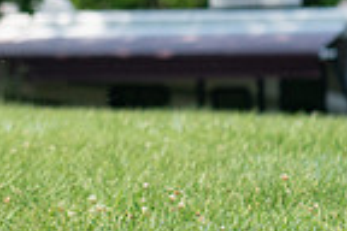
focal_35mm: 836
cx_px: -236
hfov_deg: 2.5
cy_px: -199
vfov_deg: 1.6
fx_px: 8057
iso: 1250
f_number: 5.6
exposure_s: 1/4000
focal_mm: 207
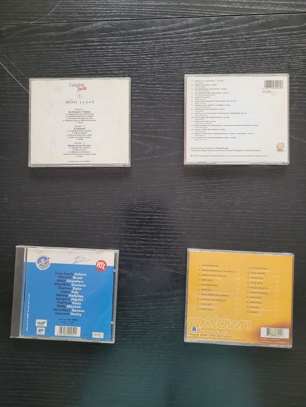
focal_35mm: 26
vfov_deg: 67.3
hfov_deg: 53.1
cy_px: 204
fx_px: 306
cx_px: 153
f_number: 1.8
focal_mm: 5.4
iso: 200
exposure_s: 1/60
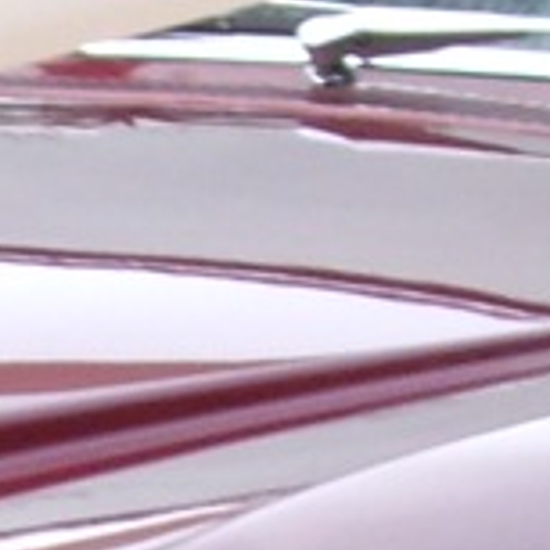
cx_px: -805
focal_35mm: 730
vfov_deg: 2.4
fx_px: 13122
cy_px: 1060
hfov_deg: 2.4
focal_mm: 12.8
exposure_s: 1/160
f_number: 4.1
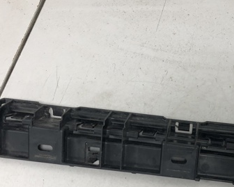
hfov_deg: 35.3
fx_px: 360
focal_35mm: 52
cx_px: 173
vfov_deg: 28.7
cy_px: 141
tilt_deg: -67.8
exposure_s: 1/25
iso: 40
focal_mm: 4
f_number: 1.8
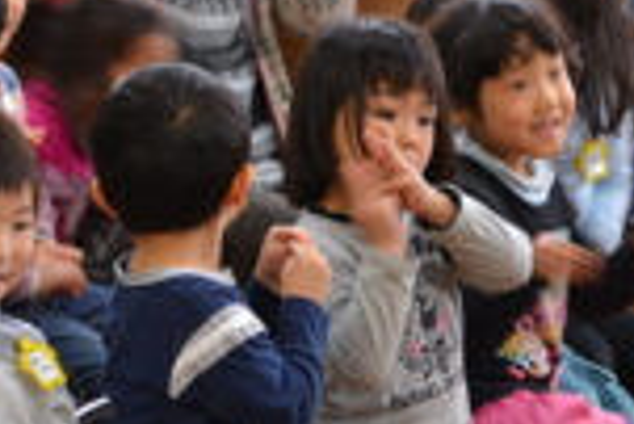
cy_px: 27
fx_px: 3849
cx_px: 130
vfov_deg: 6.3
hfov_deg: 9.4
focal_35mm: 218
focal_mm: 55
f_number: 5.6
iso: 400
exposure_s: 1/15
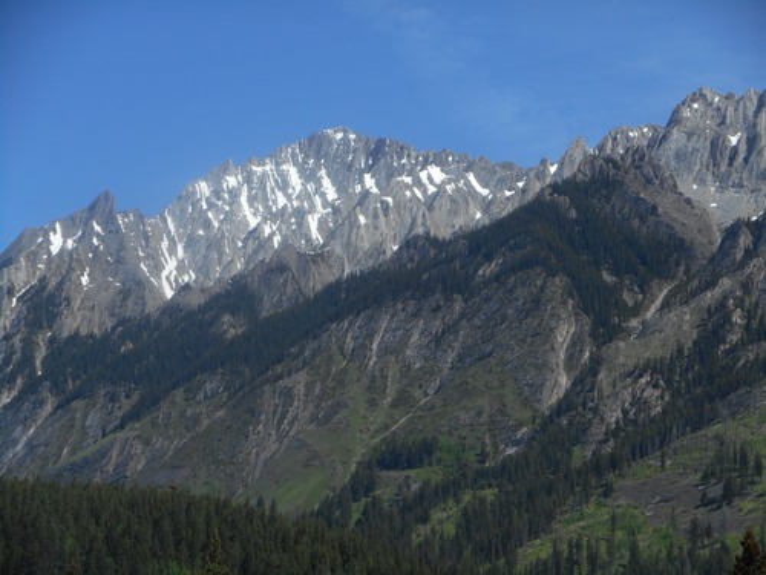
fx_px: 2257
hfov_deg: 19.3
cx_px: 383
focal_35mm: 102
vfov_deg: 14.5
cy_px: 288
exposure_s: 1/500
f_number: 5.8
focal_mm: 18.2
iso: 80
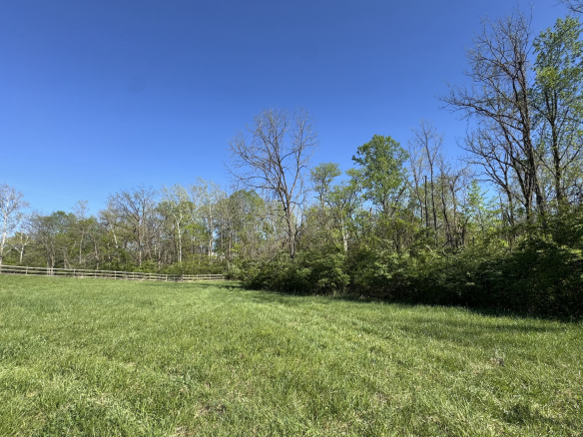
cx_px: 326
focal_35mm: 16
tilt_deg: +7.7
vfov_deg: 77.8
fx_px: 269
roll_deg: +1.0
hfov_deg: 94.1
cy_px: 245
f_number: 2.2
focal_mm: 2.22
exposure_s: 1/968
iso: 50
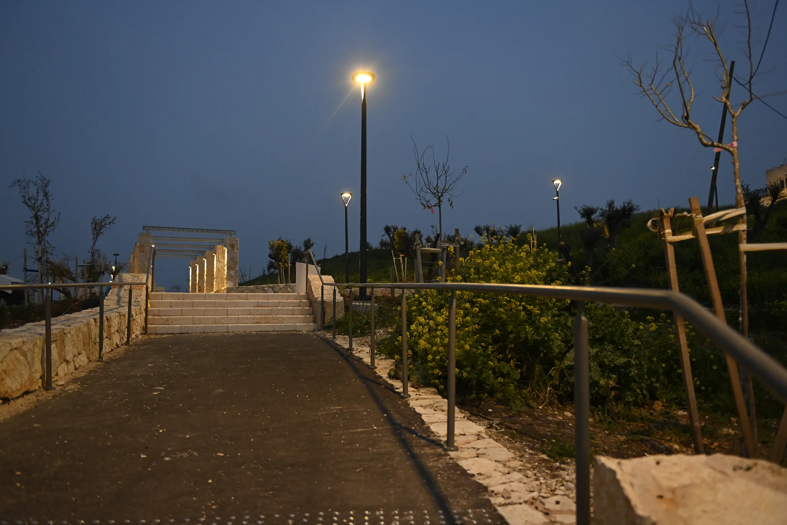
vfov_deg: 45.0
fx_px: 634
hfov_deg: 63.7
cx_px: 394
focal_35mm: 29
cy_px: 262
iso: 4000
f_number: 2.8
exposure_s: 1/160
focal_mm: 29
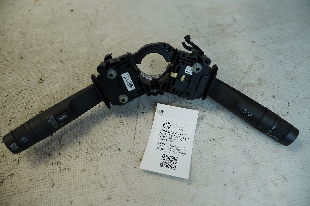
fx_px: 206
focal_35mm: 24
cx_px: 155
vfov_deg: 53.0
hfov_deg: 73.8
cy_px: 103
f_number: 4
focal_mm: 16
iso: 100
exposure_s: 1/60
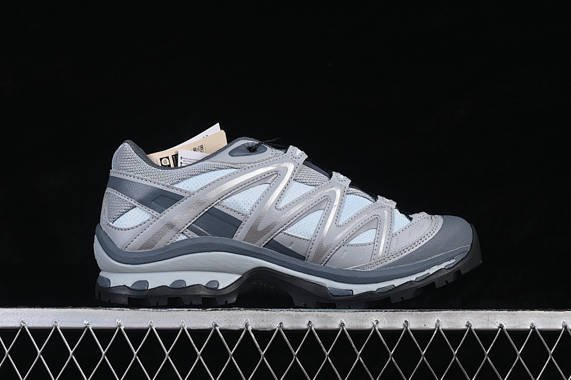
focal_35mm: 75
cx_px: 286
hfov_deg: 27.0
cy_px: 190
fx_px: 1189
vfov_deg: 18.2
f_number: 8
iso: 160
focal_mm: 50
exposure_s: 1/80
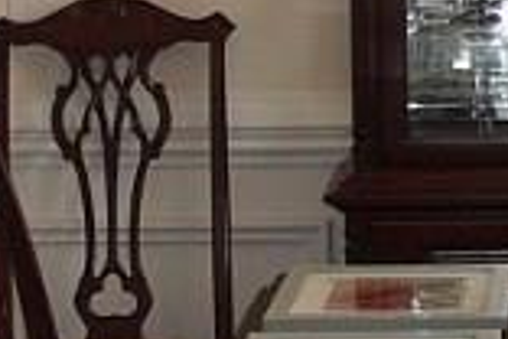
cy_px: -36
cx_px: 736
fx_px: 4332
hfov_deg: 6.6
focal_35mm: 307
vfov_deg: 4.5
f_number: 3.2
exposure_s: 1/30
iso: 100
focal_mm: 6.7
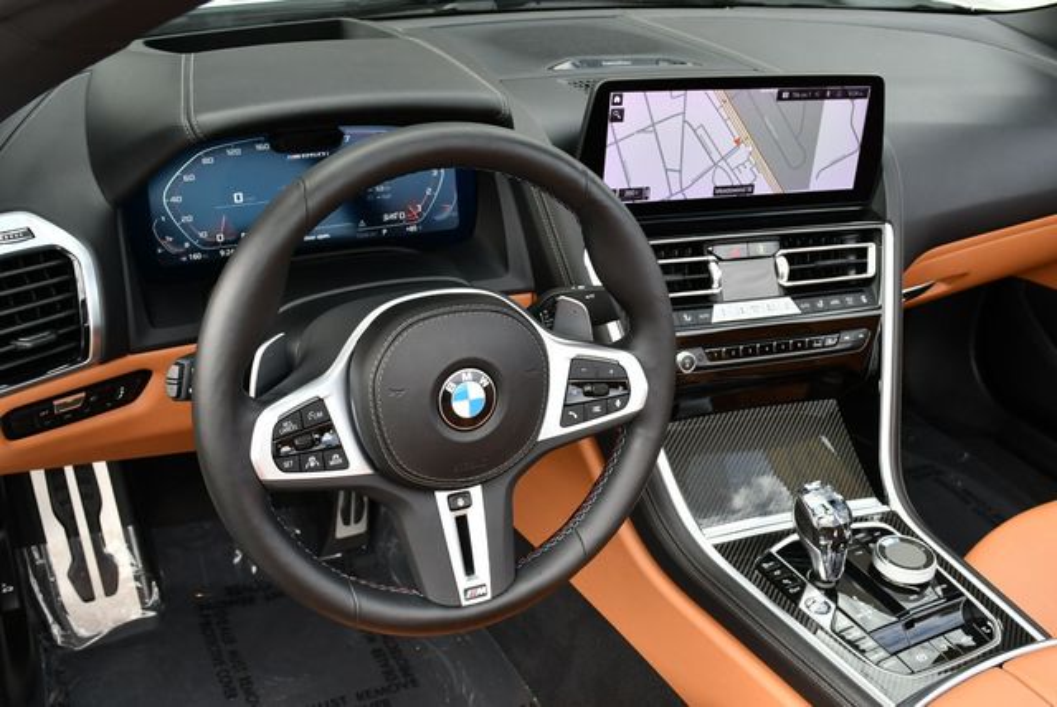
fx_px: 1175
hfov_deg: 48.4
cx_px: 528
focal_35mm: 40
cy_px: 354
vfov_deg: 33.5
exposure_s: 1/250
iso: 400
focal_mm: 20
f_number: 5.6
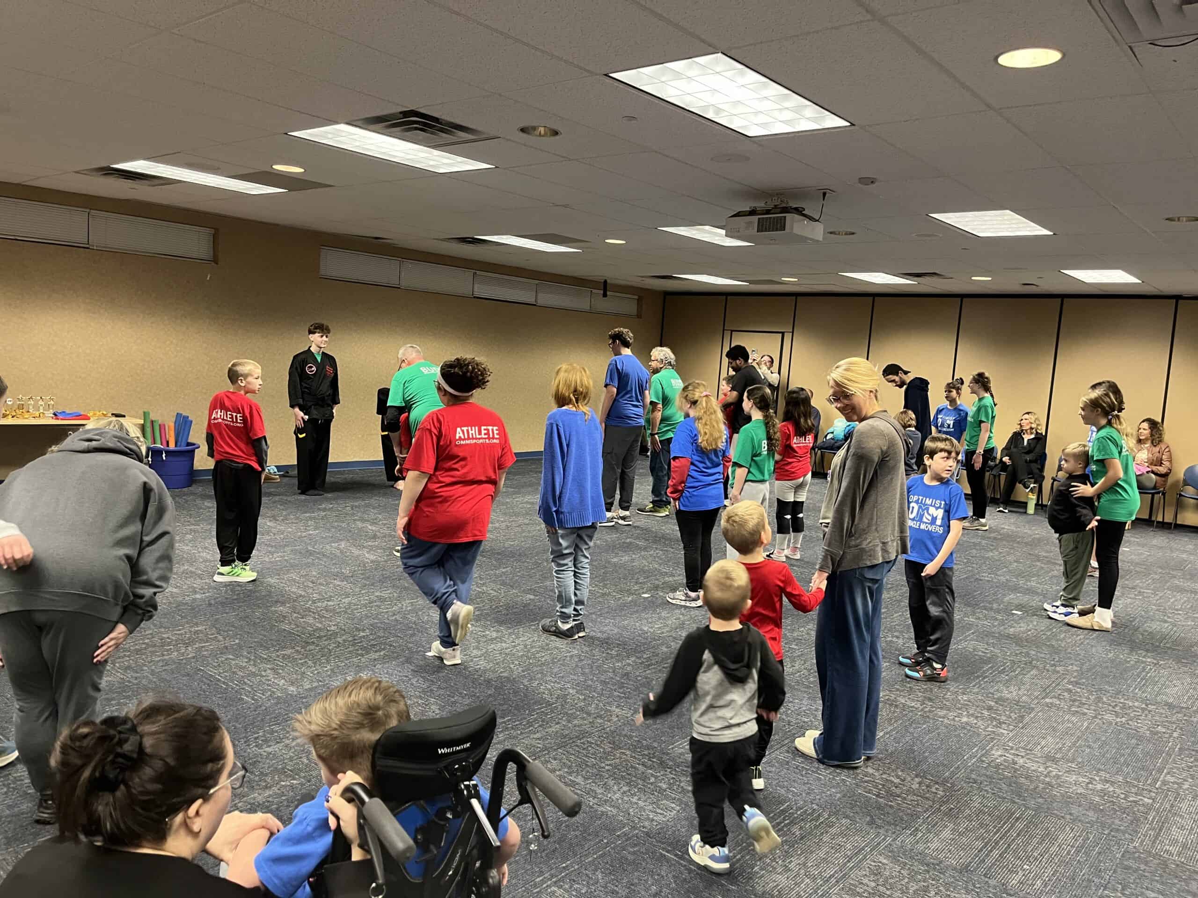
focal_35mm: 26
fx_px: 900
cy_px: 449
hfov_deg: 67.3
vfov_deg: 53.1
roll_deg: -5.6
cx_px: 599
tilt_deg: -5.7
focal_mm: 5.1
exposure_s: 1/60
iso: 250
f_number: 1.6
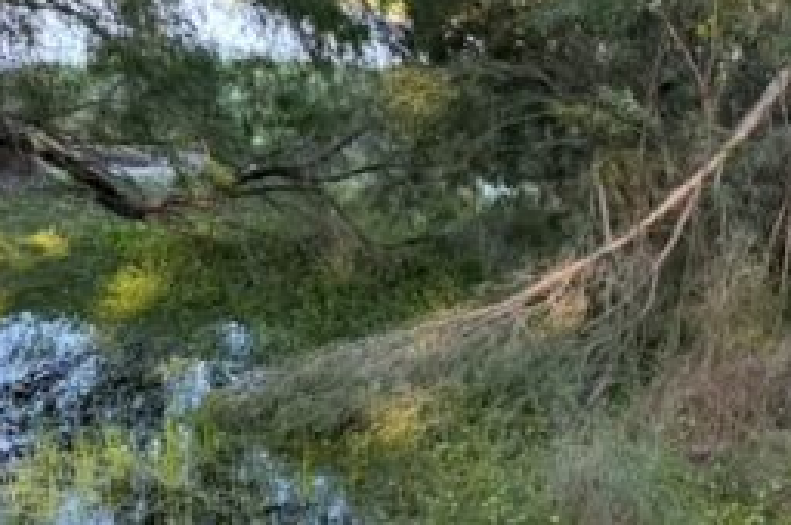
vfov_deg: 13.6
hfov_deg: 19.2
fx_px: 2194
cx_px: 958
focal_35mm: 100
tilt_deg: -5.3
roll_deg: -0.8
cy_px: 86
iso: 80
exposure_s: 1/121
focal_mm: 6.76
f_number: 1.78
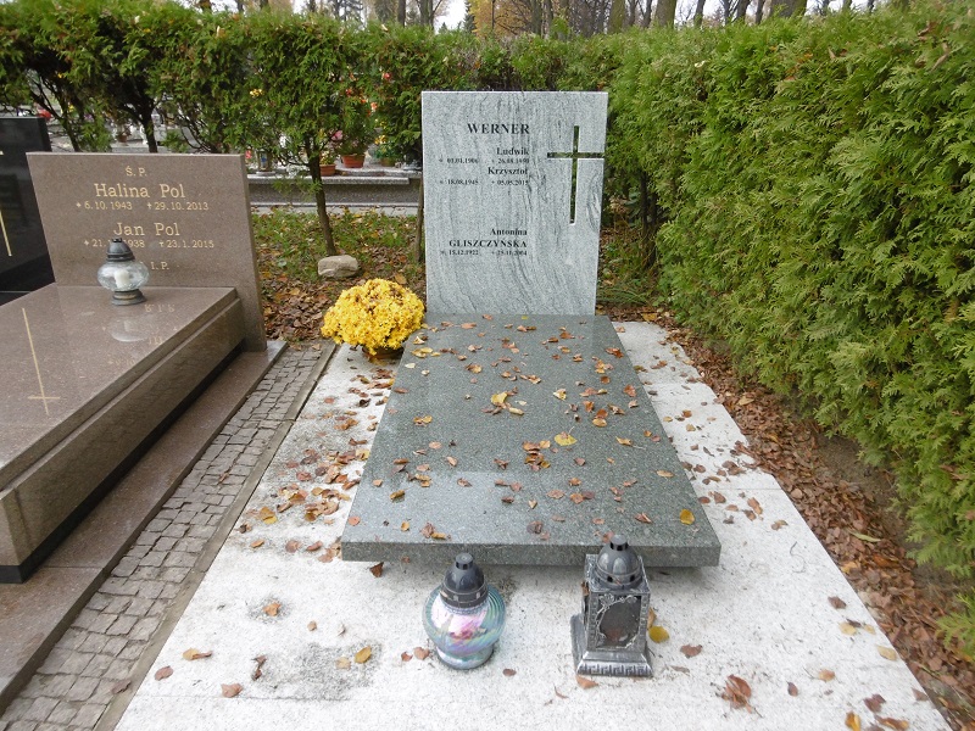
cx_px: 488
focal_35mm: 24
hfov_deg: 71.6
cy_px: 366
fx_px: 676
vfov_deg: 56.8
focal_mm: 4.3
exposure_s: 1/200
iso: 100
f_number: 3.1
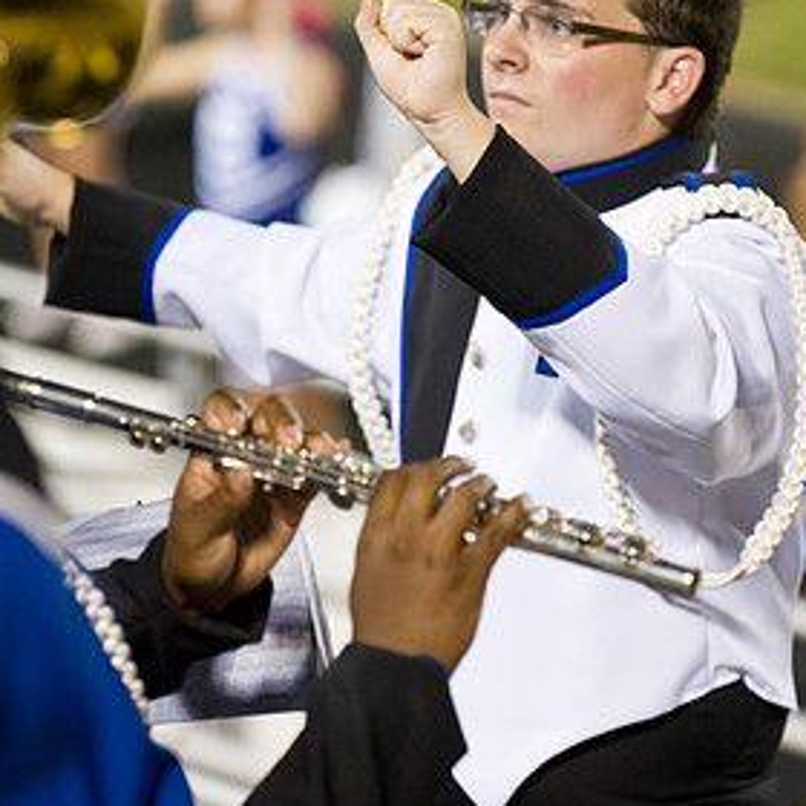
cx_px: 417
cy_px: 340
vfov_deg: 5.4
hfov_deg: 5.4
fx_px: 8588
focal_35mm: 326
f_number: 4
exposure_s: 1/125
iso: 4000
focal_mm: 185
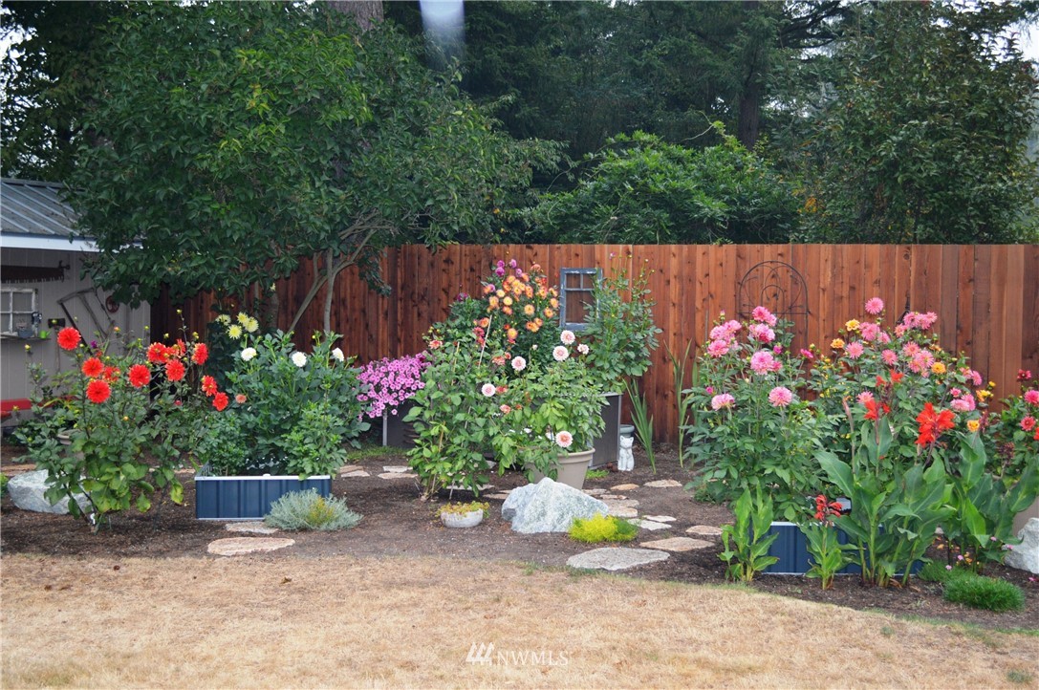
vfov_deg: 31.8
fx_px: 1211
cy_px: 345
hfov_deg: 46.4
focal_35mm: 42
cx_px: 520
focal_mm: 28
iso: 450
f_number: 4.5
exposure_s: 1/60
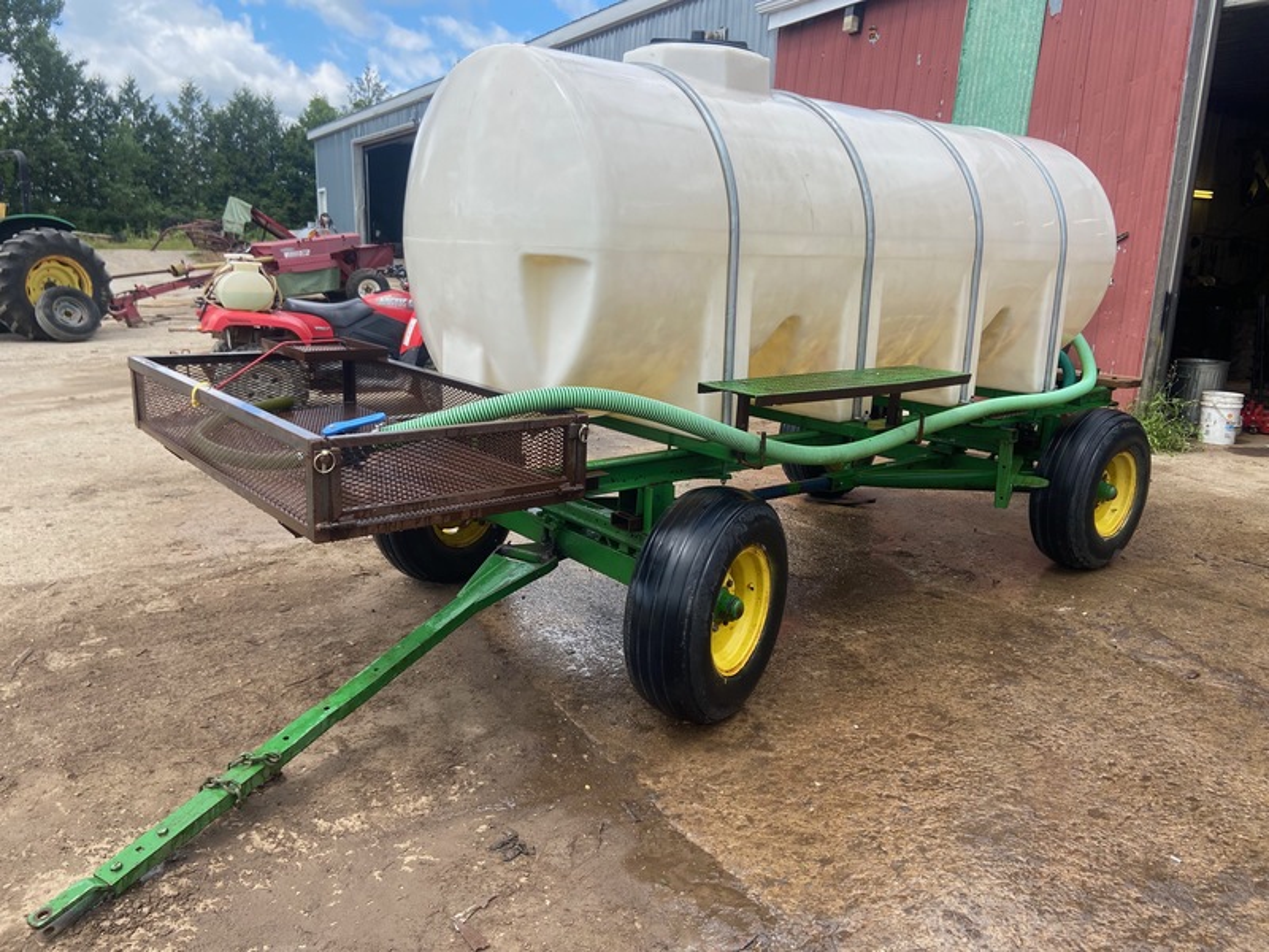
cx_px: 634
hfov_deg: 67.3
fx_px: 953
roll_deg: -1.3
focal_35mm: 26
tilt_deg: -14.1
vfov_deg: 53.1
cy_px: 476
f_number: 1.8
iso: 32
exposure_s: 1/1258
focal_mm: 4.25
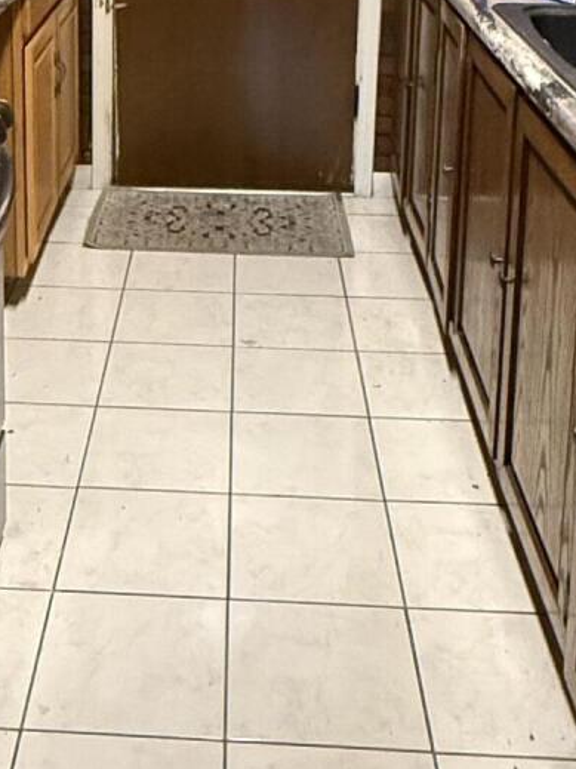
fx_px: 1199
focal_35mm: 54
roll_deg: -0.8
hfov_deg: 26.8
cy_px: 15
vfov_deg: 32.9
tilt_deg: -11.3
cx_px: 170
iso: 1000
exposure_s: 1/60
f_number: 2.2
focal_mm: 2.22
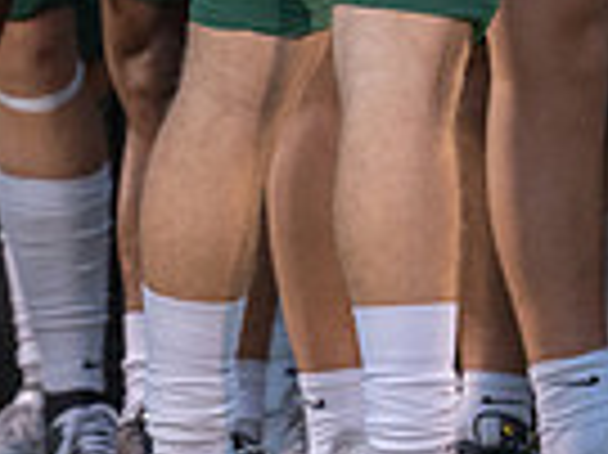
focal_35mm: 1044
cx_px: -419
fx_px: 18321
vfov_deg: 1.4
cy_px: -480
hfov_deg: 1.9
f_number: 2.8
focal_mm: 197
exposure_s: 1/1000
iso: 2000
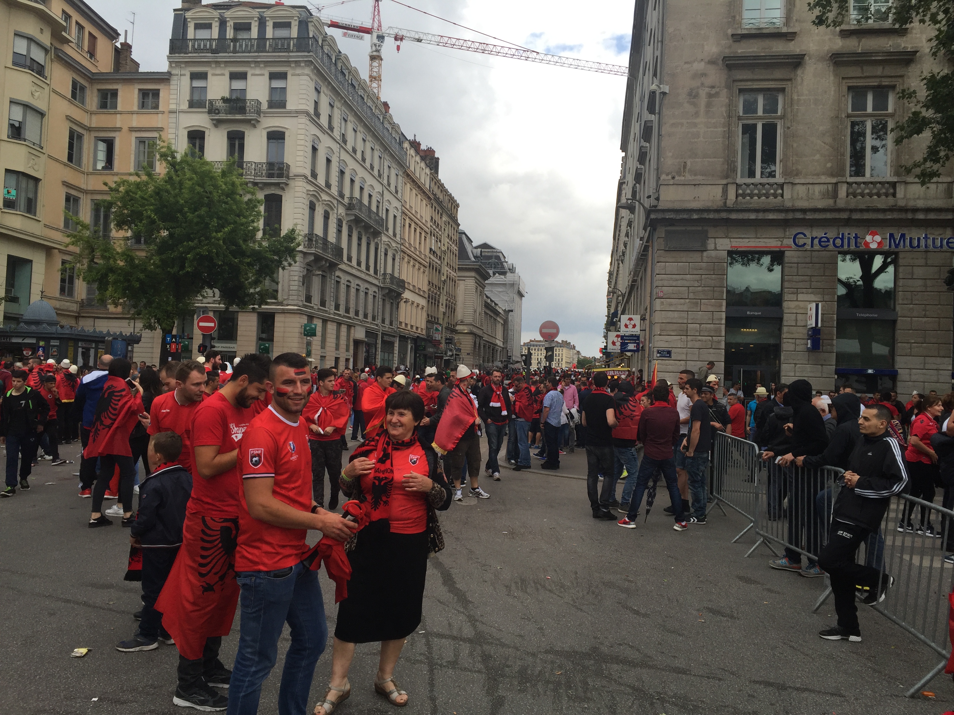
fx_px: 799
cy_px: 358
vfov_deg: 48.2
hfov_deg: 61.7
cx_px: 477
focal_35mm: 29
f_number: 2.2
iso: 32
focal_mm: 4.15
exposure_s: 1/879
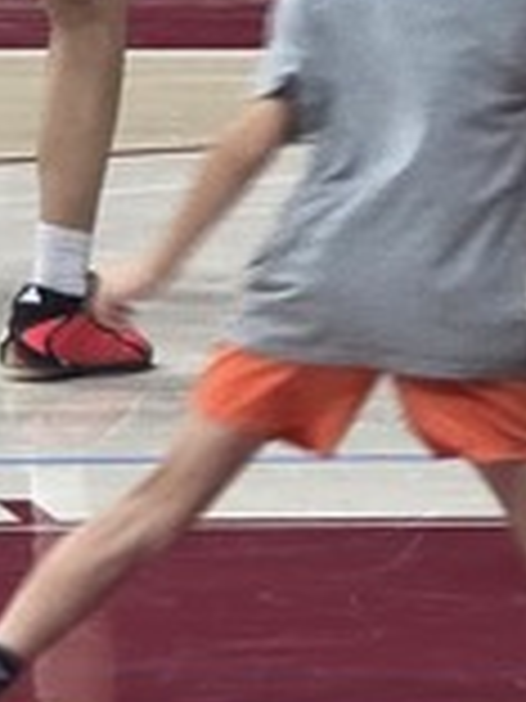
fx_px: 15337
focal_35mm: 757
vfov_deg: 2.6
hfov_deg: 2.0
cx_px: -117
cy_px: 220
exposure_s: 1/120
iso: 160
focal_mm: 18.6
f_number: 3.4
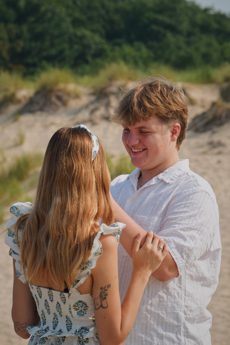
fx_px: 1581
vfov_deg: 12.5
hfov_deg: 8.3
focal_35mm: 165
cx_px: 115
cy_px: 172
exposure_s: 1/800
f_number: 7.1
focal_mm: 110
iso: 200
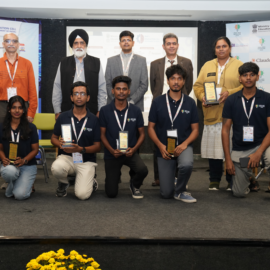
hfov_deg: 33.4
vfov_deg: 33.4
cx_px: 120
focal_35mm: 51
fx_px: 450
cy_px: 135
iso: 1250
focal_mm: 40
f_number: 5
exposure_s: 1/80
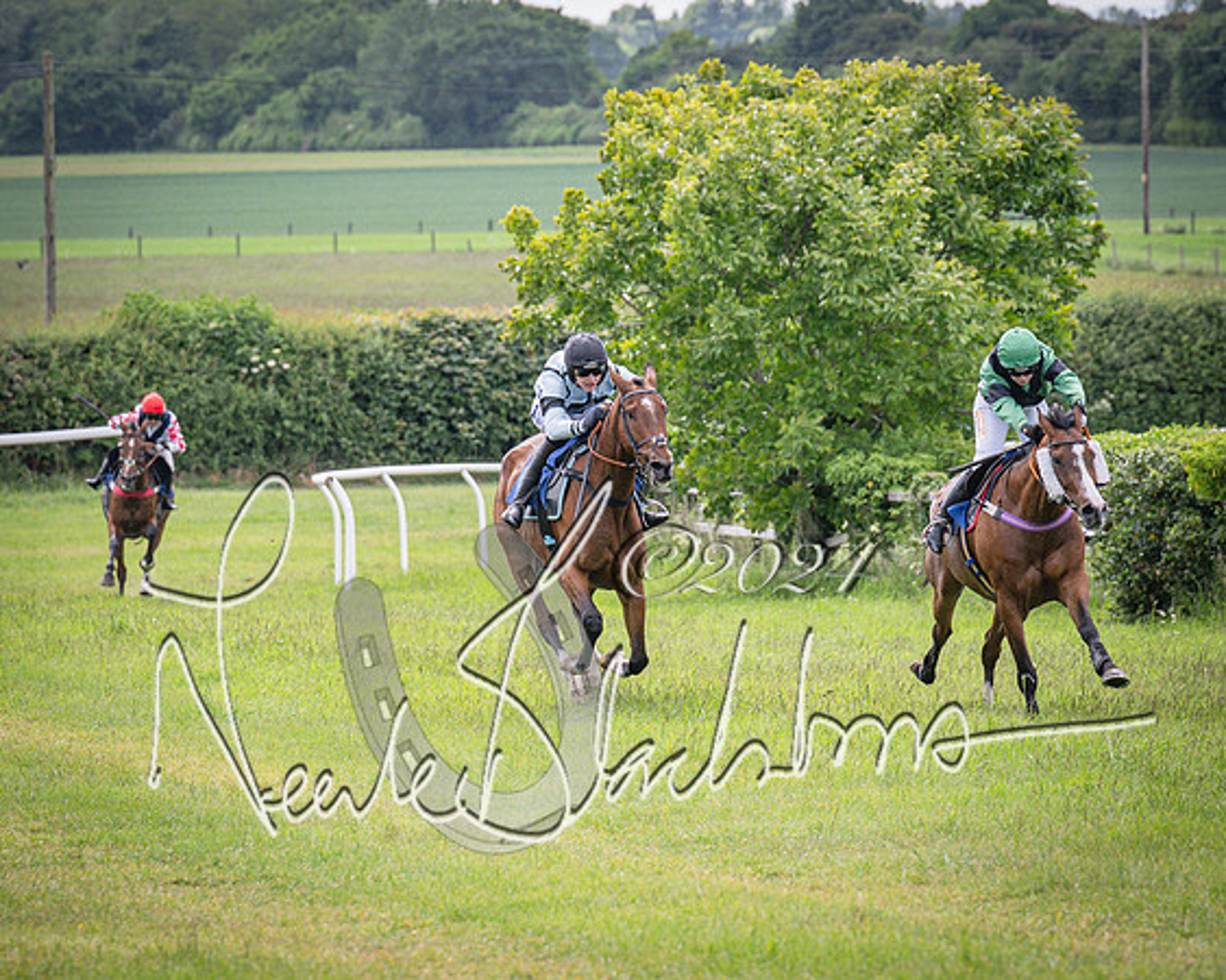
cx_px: 466
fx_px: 9927
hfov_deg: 7.1
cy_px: 474
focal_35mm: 274
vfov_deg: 5.7
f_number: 4
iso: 400
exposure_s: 1/2000
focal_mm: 120
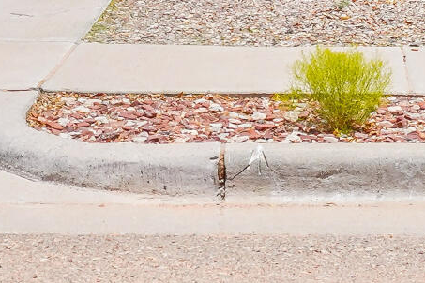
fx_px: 2113
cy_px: -232
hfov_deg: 11.4
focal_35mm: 179
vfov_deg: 7.4
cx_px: 337
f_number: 10
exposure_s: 1/800
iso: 640
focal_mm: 27
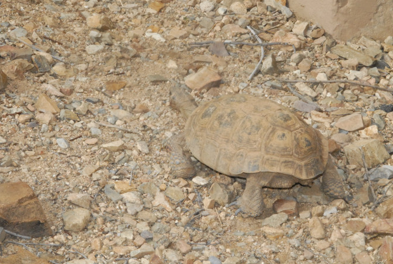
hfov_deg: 15.2
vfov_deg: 10.2
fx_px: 1472
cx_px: 210
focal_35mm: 135
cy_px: 110
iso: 1600
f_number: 22
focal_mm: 75
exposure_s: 1/250
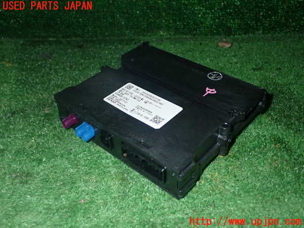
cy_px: 114
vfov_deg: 37.7
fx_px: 334
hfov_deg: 49.0
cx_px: 152
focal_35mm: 38
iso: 320
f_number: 8
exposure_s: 1/40
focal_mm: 6.83
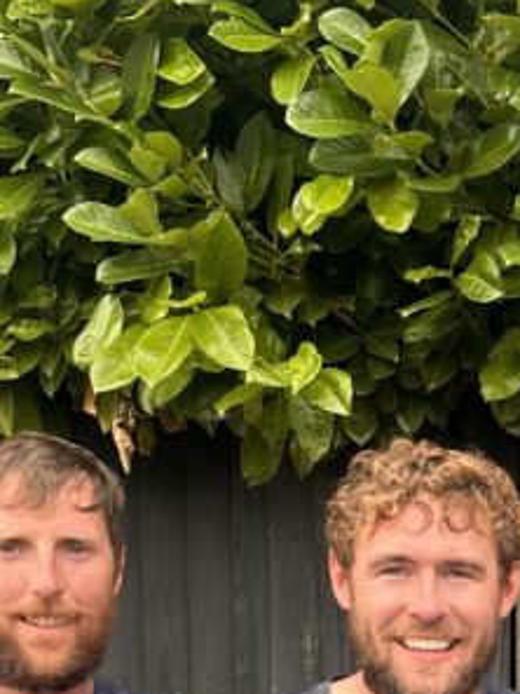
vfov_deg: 22.2
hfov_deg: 17.0
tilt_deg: -6.7
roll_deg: -1.3
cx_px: 618
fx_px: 1662
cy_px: 767
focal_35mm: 83
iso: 100
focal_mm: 6.86
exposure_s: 1/100
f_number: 1.78
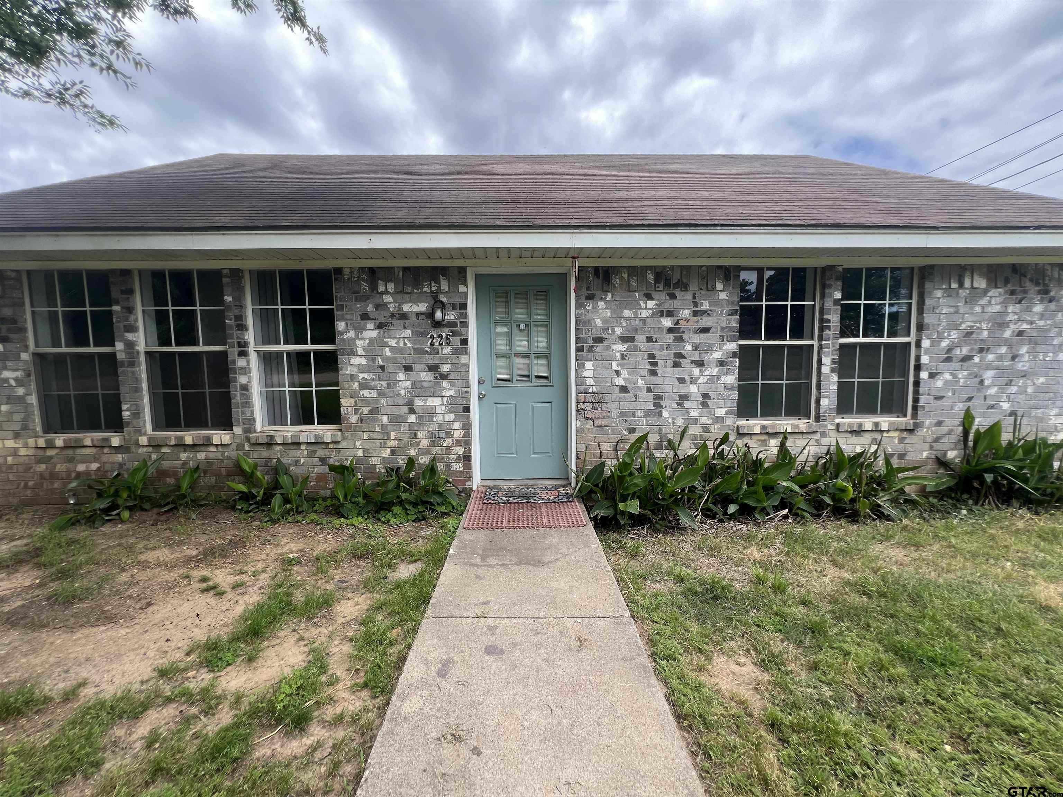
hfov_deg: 106.2
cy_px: 398
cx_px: 532
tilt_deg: -5.1
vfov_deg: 89.9
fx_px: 399
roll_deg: +0.6
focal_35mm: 13
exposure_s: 1/337
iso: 32
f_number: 1.8
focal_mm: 1.57
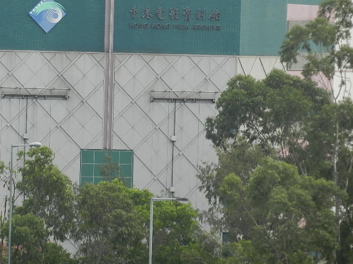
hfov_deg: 5.1
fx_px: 3976
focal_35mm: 390
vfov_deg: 3.8
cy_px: 79
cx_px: 103
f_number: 5.3
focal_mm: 45.3
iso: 160
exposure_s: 1/250
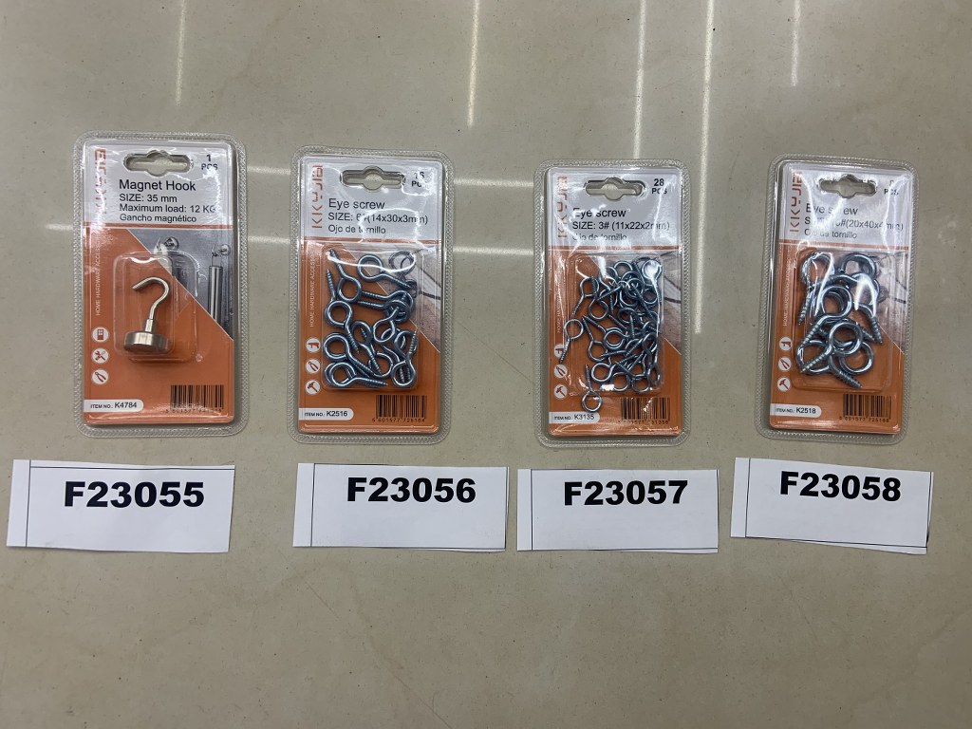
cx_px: 486
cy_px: 364
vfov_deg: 53.1
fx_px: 730
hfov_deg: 67.3
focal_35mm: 26
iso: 64
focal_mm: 4.25
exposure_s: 1/100
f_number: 1.8
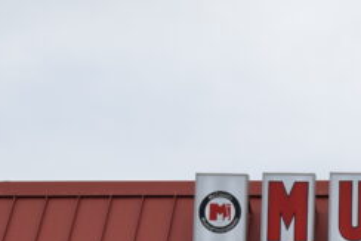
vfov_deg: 9.0
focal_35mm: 151
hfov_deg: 13.1
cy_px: 308
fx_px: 1515
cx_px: 481
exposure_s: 1/640
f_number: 8
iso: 800
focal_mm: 32
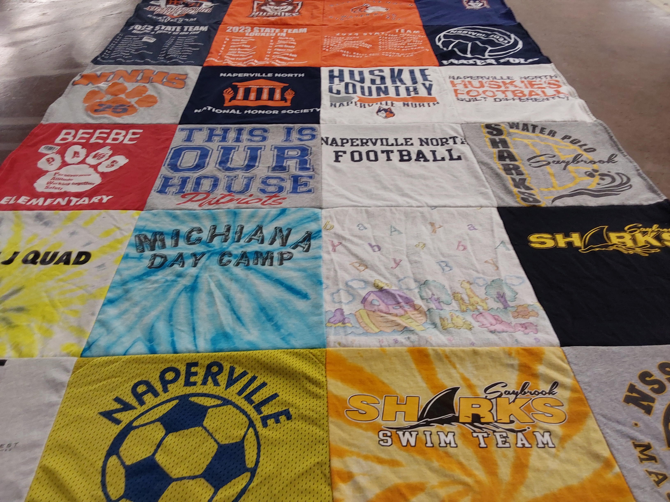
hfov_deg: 63.4
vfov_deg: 49.7
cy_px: 251
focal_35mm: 28
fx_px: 542
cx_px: 335
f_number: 1.9
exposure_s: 1/50
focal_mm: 2.91
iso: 64
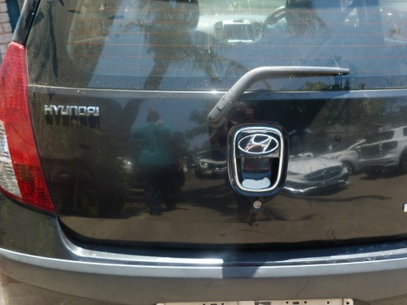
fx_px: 470
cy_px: 159
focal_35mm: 40
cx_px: 263
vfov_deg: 36.0
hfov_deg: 46.2
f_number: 3.6
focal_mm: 4.5
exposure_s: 1/125
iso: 80
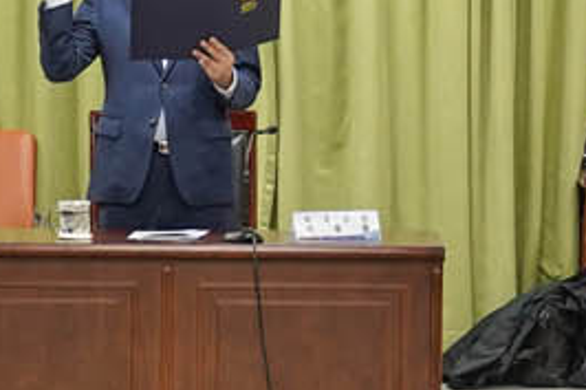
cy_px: 446
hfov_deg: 8.5
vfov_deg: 5.7
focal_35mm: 241
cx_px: 143
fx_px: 3920
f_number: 2.8
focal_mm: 40
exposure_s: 1/160
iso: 1000
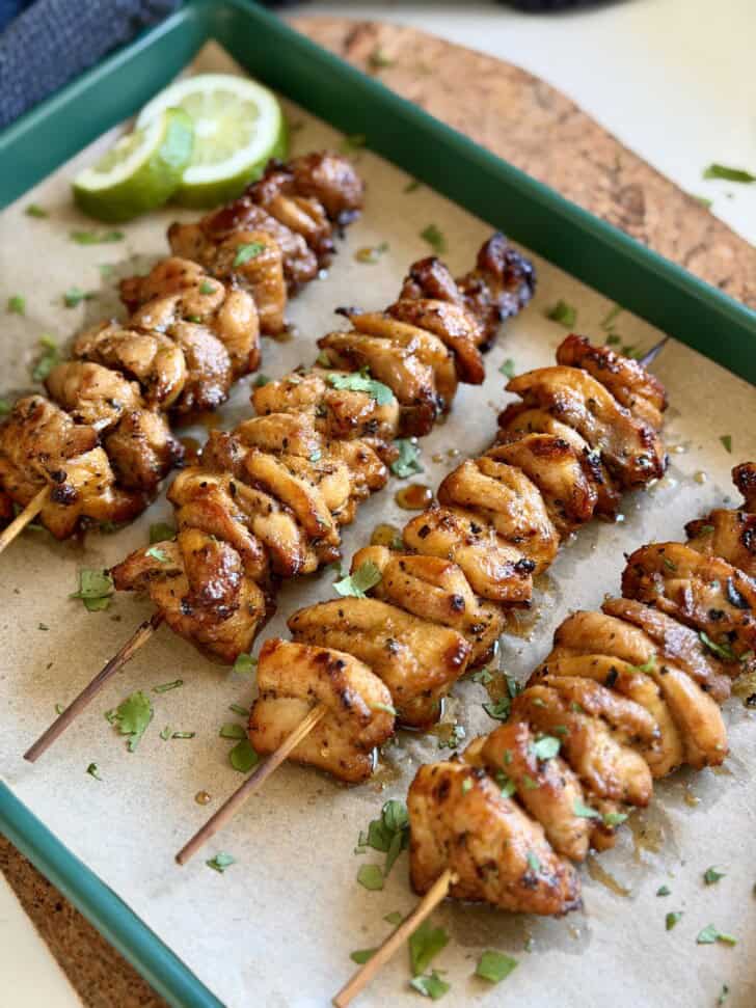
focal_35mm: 48
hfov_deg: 30.3
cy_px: 504
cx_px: 378
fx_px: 1398
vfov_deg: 39.7
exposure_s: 1/60
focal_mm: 6.8
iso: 160
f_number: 1.8
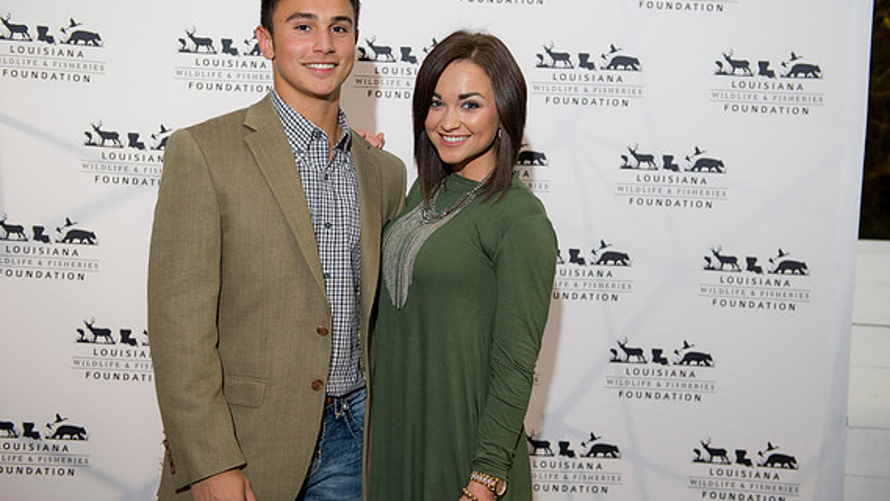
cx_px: 443
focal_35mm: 48
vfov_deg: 24.9
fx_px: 1133
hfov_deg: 42.9
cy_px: 221
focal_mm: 45
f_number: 3.5
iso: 800
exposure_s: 1/125
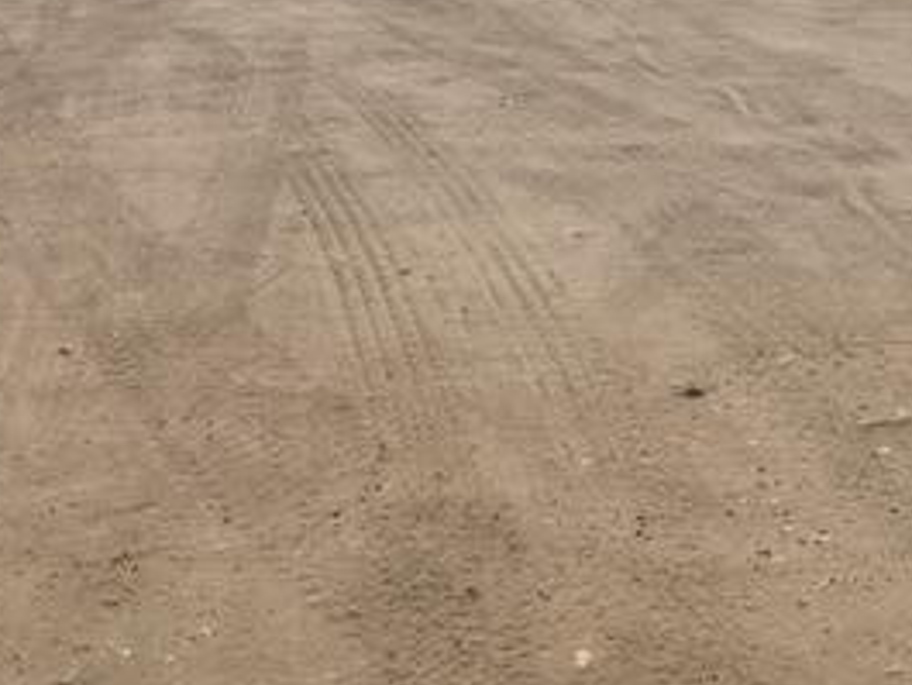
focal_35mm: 70
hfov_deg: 26.8
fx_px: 1845
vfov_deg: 20.2
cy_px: -52
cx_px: 829
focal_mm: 4.15
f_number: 2.2
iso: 25
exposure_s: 1/3846
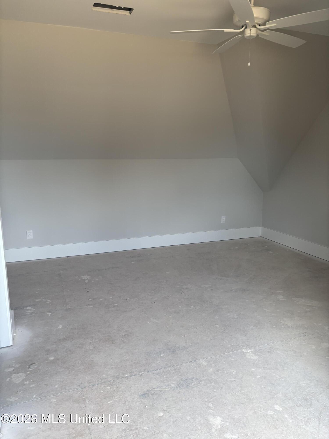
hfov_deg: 53.1
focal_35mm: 26
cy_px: 220
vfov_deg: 67.3
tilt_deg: -11.4
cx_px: 164
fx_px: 329
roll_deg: +0.2
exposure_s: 1/120
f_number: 1.6
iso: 80
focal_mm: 5.96
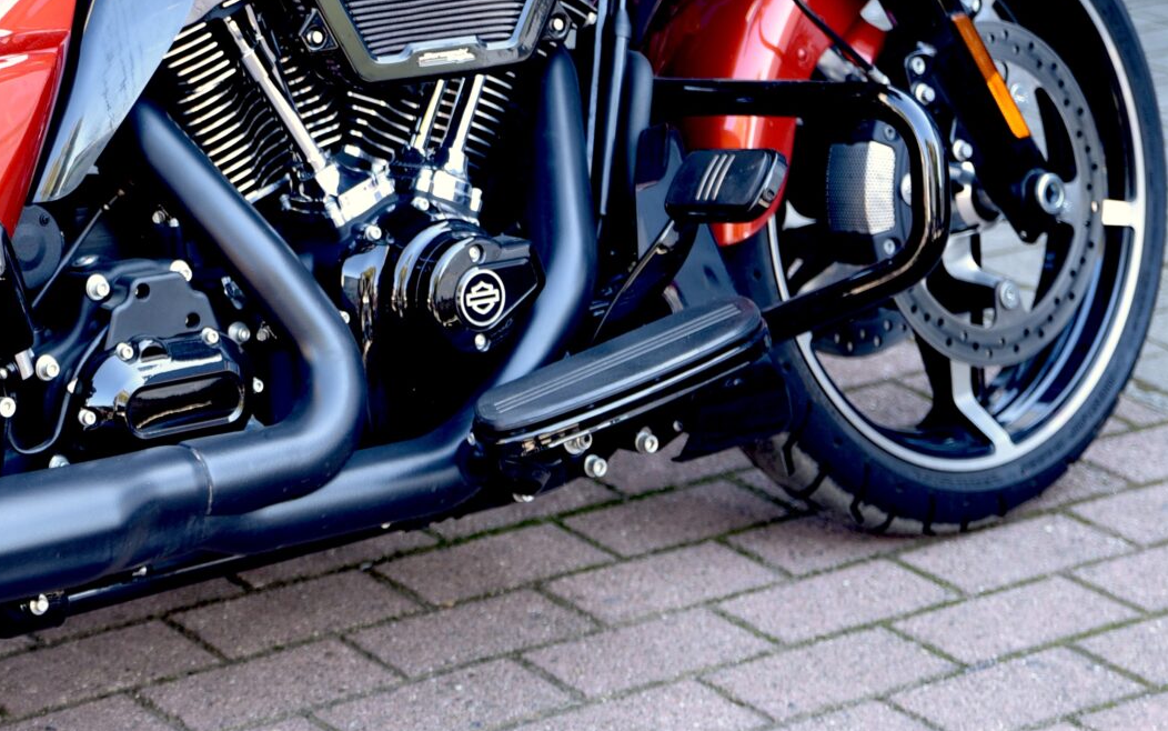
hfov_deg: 16.4
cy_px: -23
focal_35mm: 124
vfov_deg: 10.5
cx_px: -63
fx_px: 3948
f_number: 3.2
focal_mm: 50
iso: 200
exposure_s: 1/60
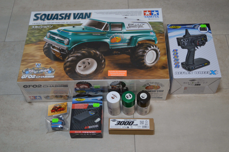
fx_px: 324
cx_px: 114
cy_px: 76
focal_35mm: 51
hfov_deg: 38.9
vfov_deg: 26.4
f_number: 4.5
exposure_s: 1/15
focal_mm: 34
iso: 640
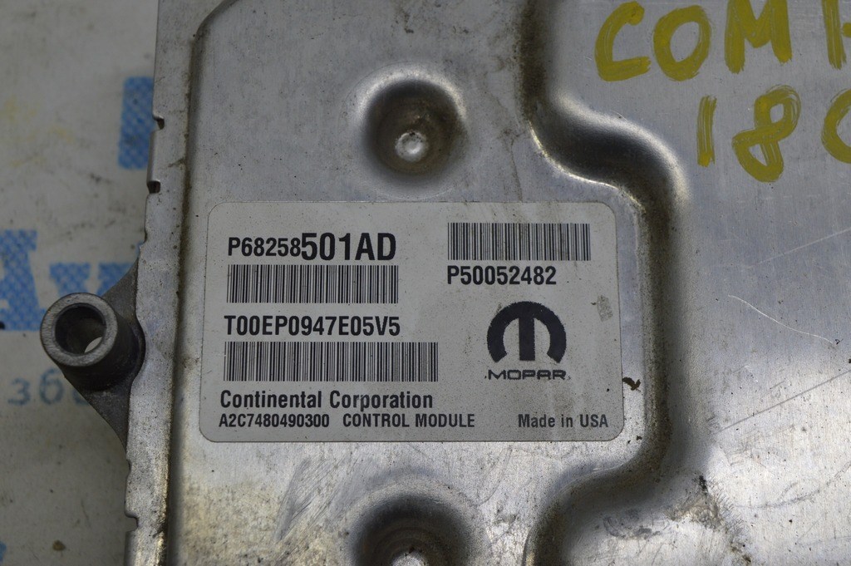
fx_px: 1346
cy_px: 283
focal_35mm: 57
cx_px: 426
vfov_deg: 23.7
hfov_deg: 35.1
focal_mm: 38
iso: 400
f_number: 8
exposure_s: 1/80
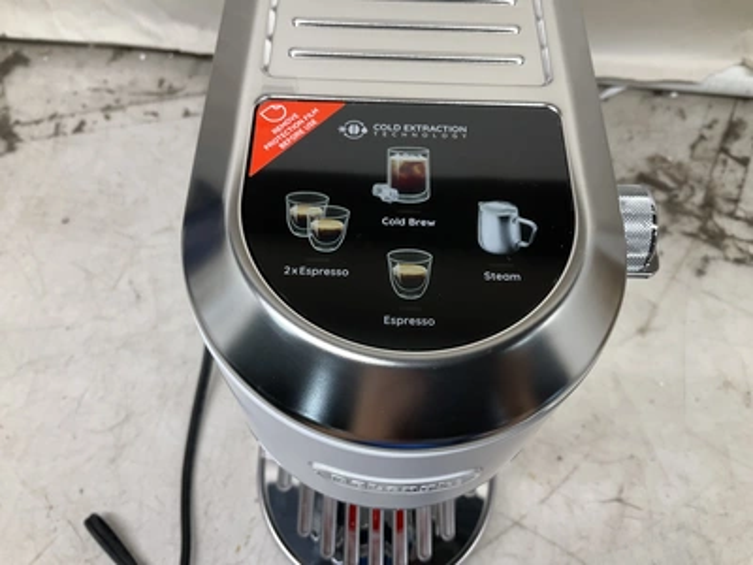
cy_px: 282
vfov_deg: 48.2
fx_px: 631
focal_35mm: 29
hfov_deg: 61.7
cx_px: 376
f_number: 1.8
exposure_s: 1/120
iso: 64
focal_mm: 3
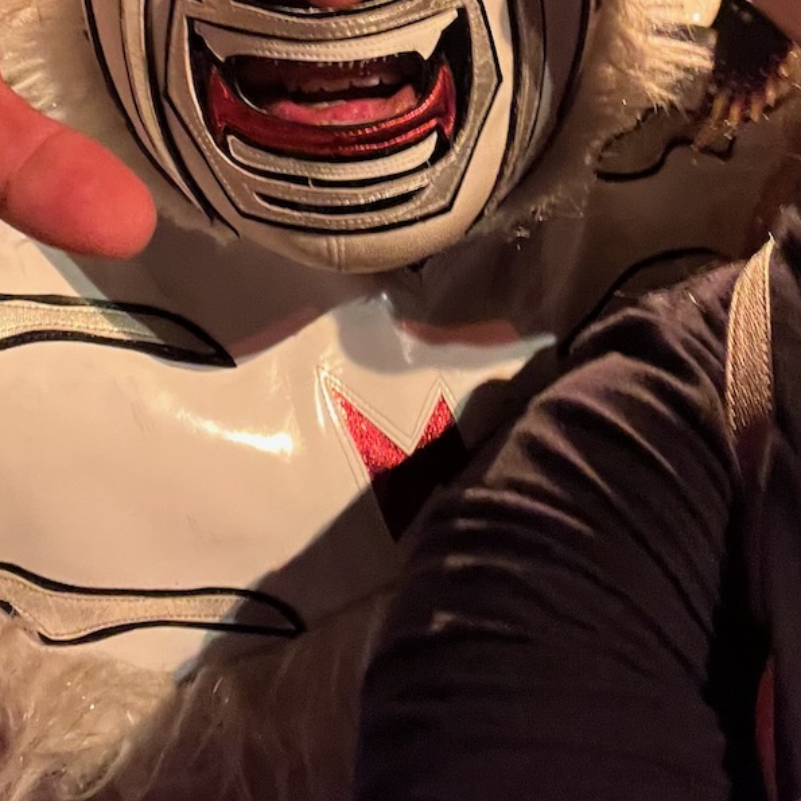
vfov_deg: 28.1
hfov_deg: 29.9
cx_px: 503
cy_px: -15
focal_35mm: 57
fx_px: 1492
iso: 640
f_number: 2.2
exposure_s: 1/17
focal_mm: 2.71
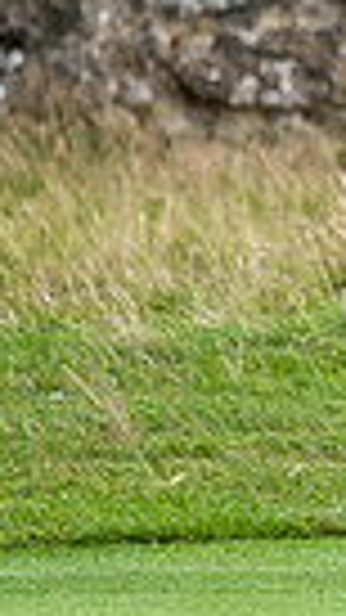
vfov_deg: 1.6
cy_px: 173
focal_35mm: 1328
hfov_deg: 0.9
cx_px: 1069
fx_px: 21673
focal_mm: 300
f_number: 5
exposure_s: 1/640
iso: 250
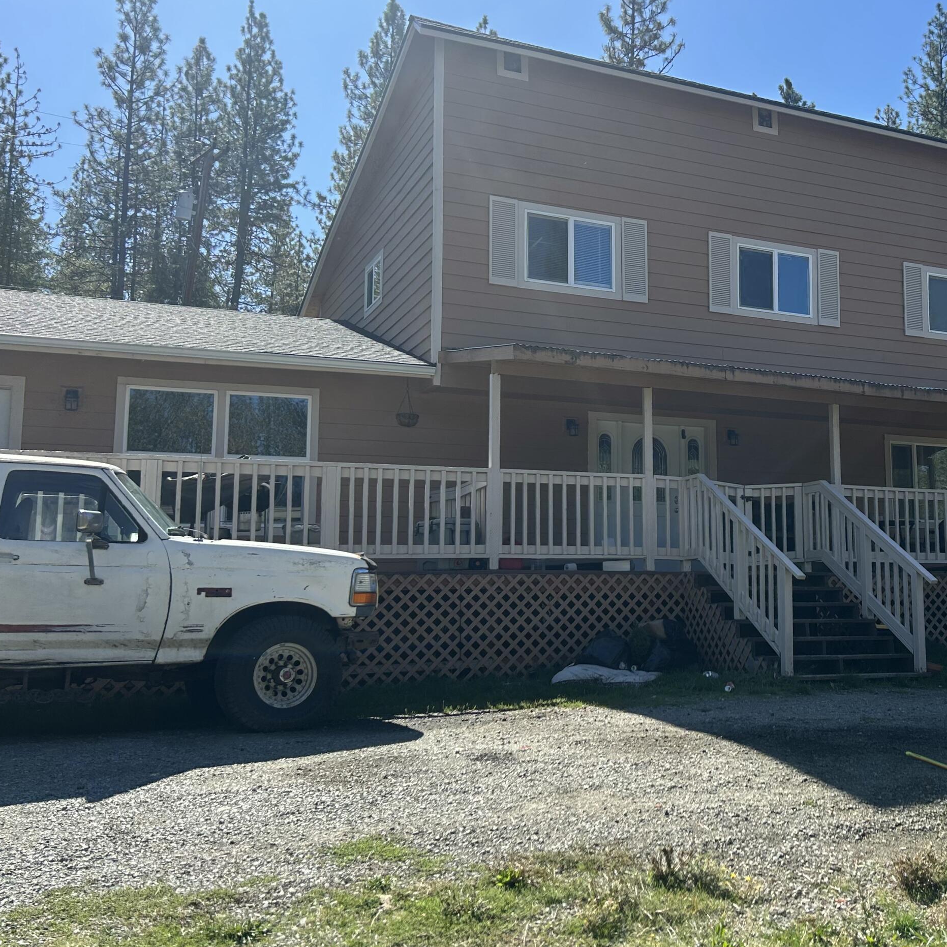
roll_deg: +1.3
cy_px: 431
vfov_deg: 44.9
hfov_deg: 43.7
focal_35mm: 37
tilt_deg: +6.5
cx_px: 694
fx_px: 1145
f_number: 1.5
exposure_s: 1/2632
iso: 50
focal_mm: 5.7
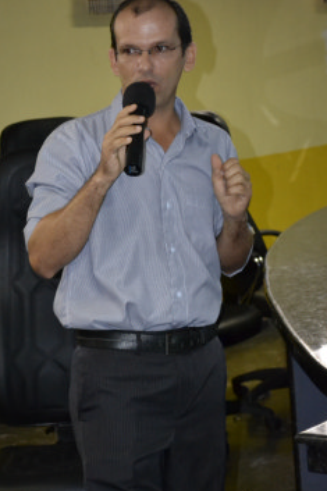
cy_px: 246
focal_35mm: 117
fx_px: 1592
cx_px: 129
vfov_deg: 17.5
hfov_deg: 11.7
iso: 3200
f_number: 5.6
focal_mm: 55
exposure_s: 1/60
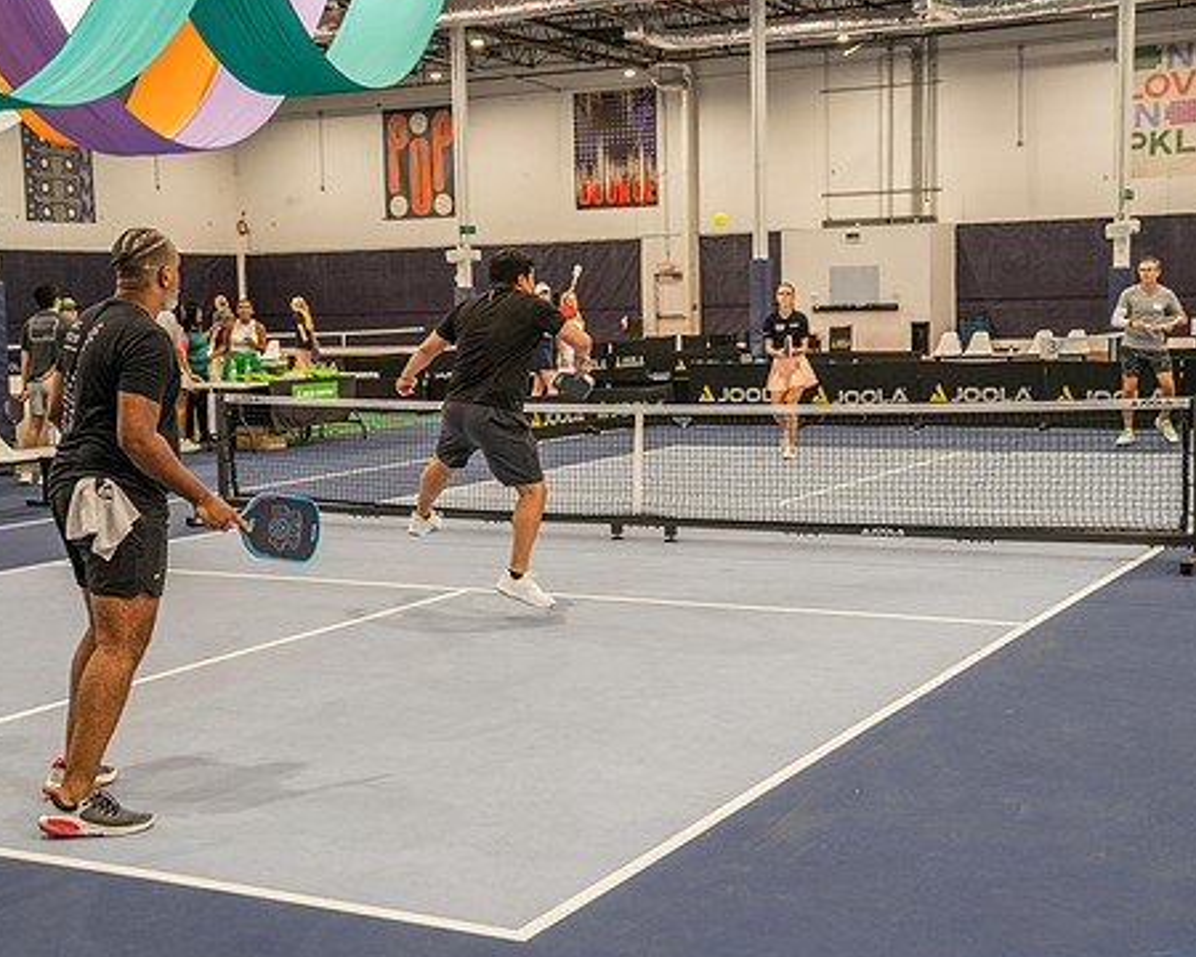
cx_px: 582
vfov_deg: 29.1
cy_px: 475
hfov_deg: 36.0
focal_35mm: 52
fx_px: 1841
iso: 2000
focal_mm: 43
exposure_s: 1/200
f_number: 4.5
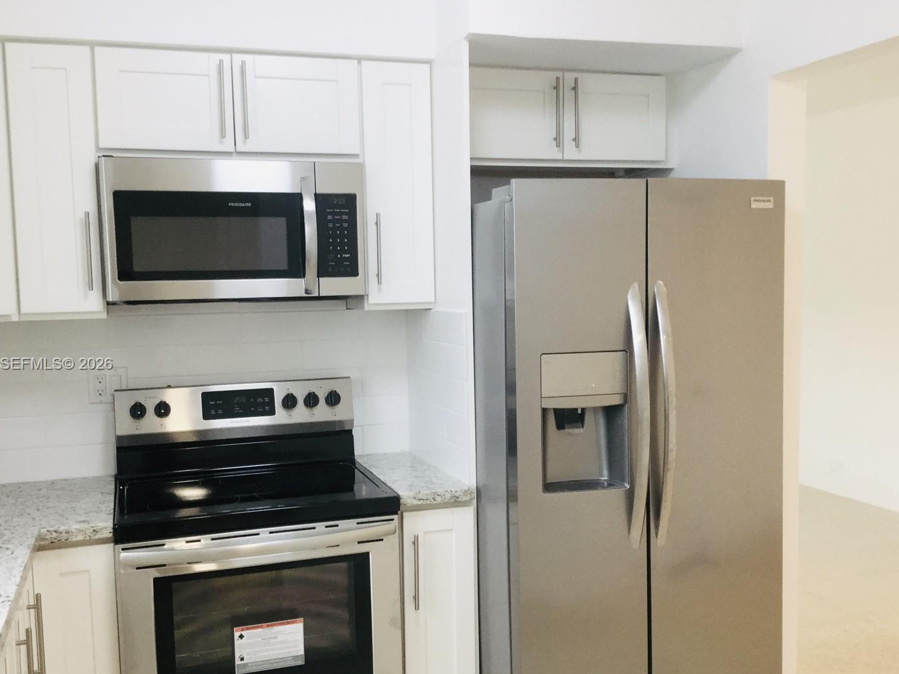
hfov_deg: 51.3
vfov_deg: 39.6
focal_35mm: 36
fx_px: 935
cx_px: 431
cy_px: 365
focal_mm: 3.3
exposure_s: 1/30
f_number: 2.4
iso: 50
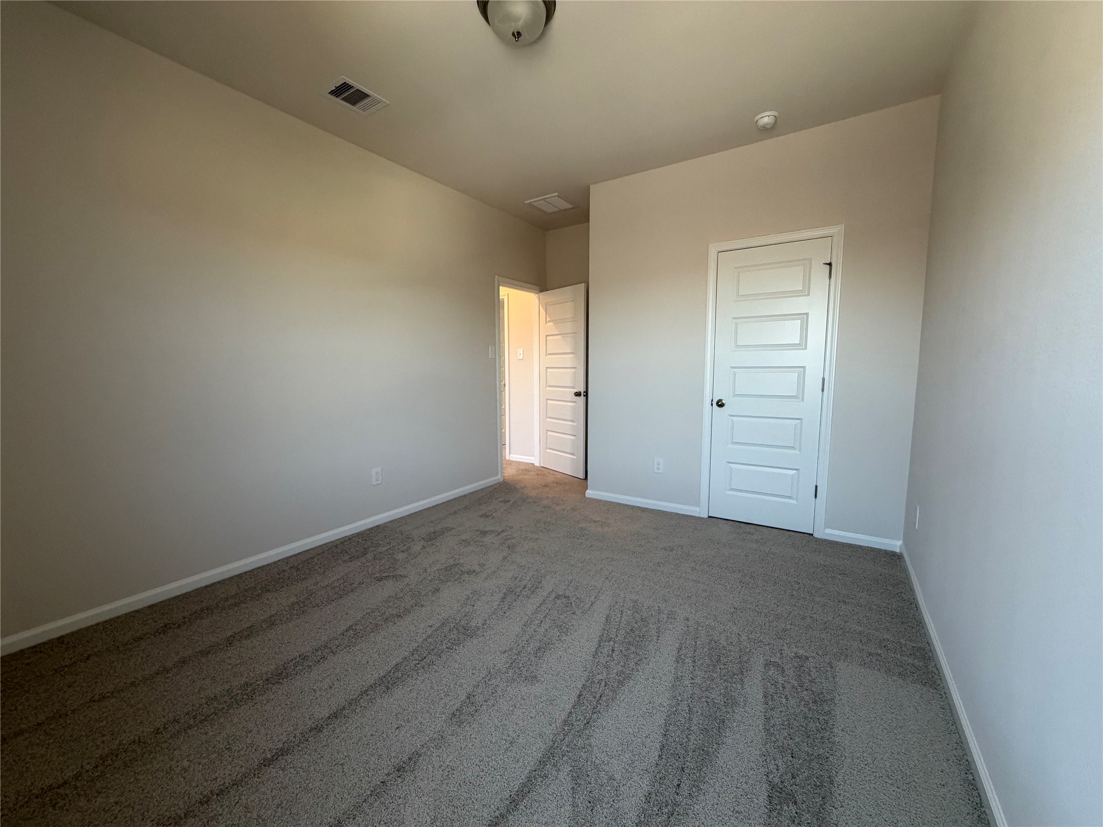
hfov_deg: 102.1
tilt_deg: -6.4
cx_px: 552
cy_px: 414
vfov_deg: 85.7
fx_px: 446
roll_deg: -0.1
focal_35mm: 14
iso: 320
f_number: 2.2
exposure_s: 1/120
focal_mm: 2.22
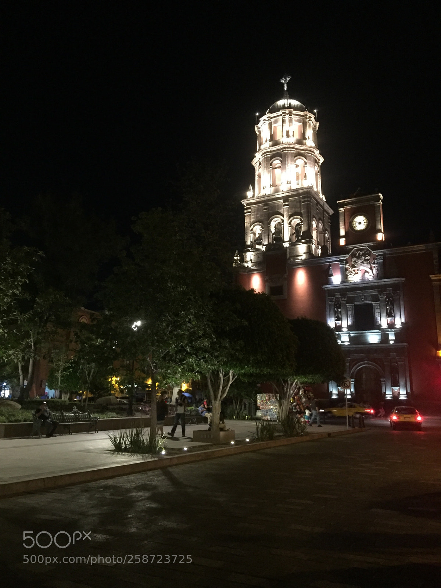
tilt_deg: +16.0
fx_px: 493
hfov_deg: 48.2
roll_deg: -0.6
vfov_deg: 61.7
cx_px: 220
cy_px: 294
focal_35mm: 29
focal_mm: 4.15
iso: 640
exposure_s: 1/15
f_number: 2.2
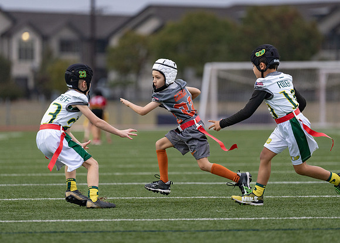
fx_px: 2920
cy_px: 109
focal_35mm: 302
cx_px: 185
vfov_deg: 4.8
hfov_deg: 6.7
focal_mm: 200
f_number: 2.8
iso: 640
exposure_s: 1/1000
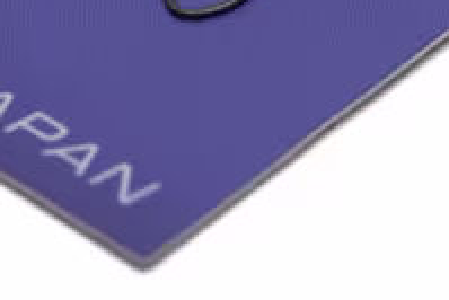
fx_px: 5267
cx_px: 379
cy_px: -273
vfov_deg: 3.2
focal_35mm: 422
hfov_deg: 4.9
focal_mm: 105
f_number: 22
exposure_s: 1/160
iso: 125
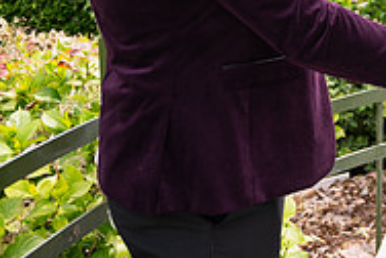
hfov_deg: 24.0
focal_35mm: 74
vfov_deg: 17.6
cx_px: 503
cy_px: -48
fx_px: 795
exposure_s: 1/1600
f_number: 3.5
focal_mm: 24
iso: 250
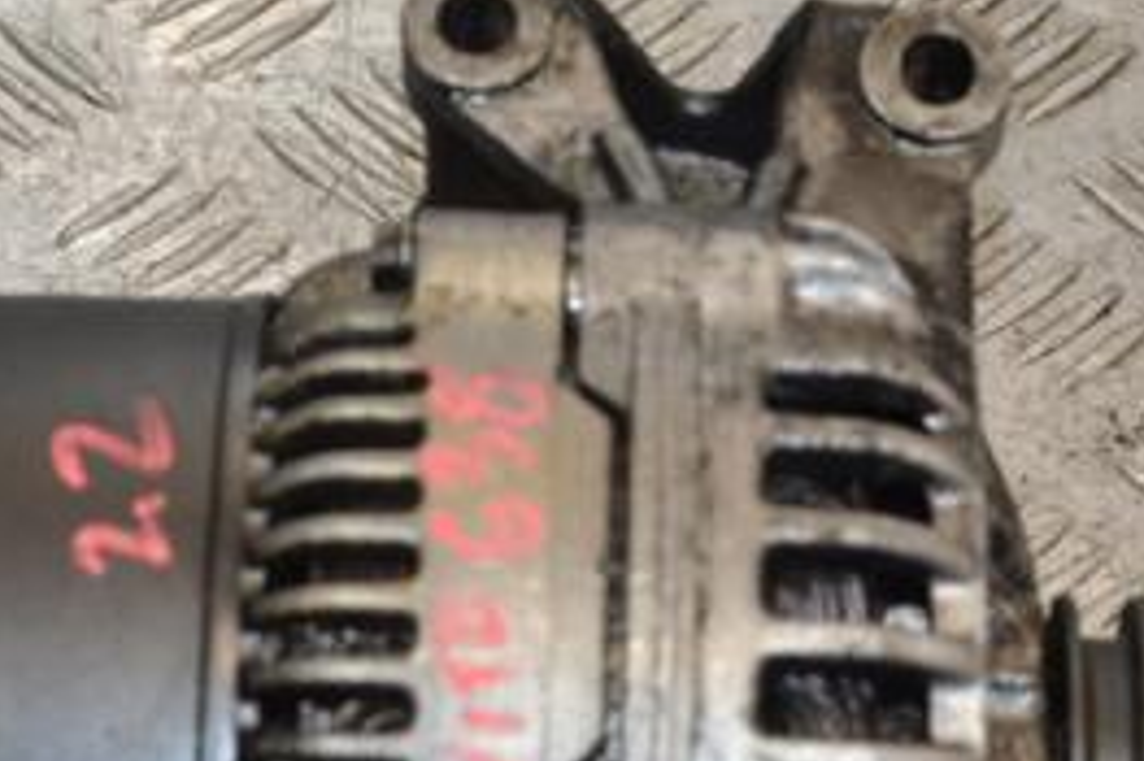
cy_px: 748
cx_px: 592
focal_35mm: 130
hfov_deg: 15.8
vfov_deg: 10.5
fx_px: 4128
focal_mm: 38
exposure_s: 1/200
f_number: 7.1
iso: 800
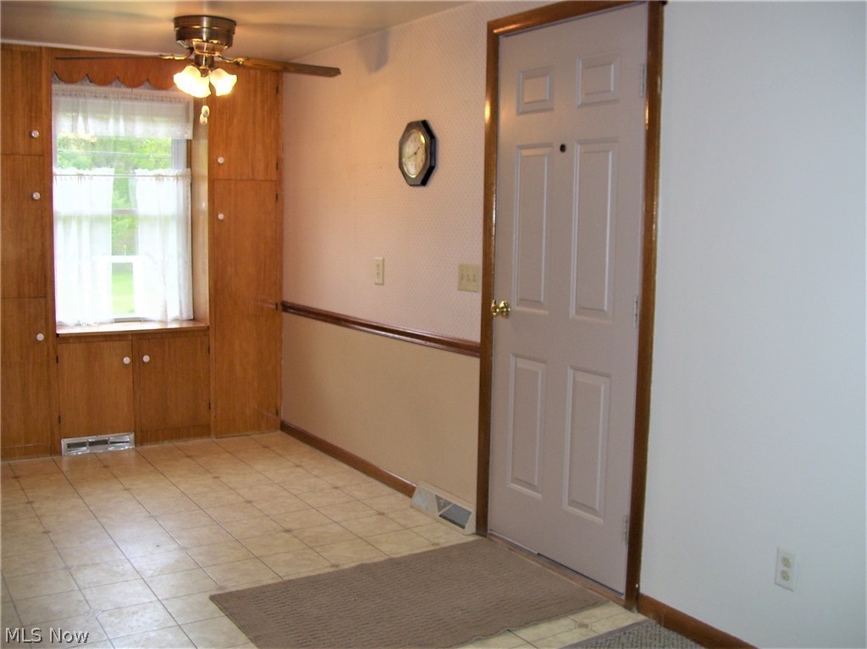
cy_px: 324
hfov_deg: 51.4
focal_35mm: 36
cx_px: 434
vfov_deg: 39.6
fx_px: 901
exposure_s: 1/60
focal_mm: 6
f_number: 2.7
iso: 80
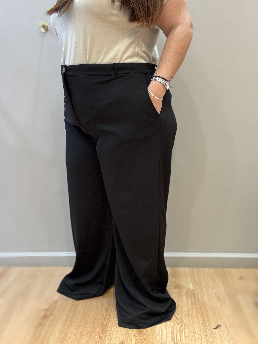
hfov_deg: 46.8
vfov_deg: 60.0
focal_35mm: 30
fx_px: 298
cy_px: 172
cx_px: 129
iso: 200
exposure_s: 1/50
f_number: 1.9
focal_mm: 2.69
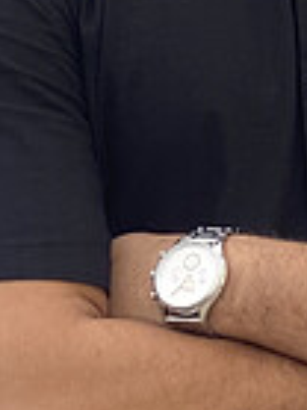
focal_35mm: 319
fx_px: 3778
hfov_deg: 4.7
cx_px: 227
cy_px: -320
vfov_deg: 6.1
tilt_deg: +3.7
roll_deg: +1.9
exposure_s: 1/387
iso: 20
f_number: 2
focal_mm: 6
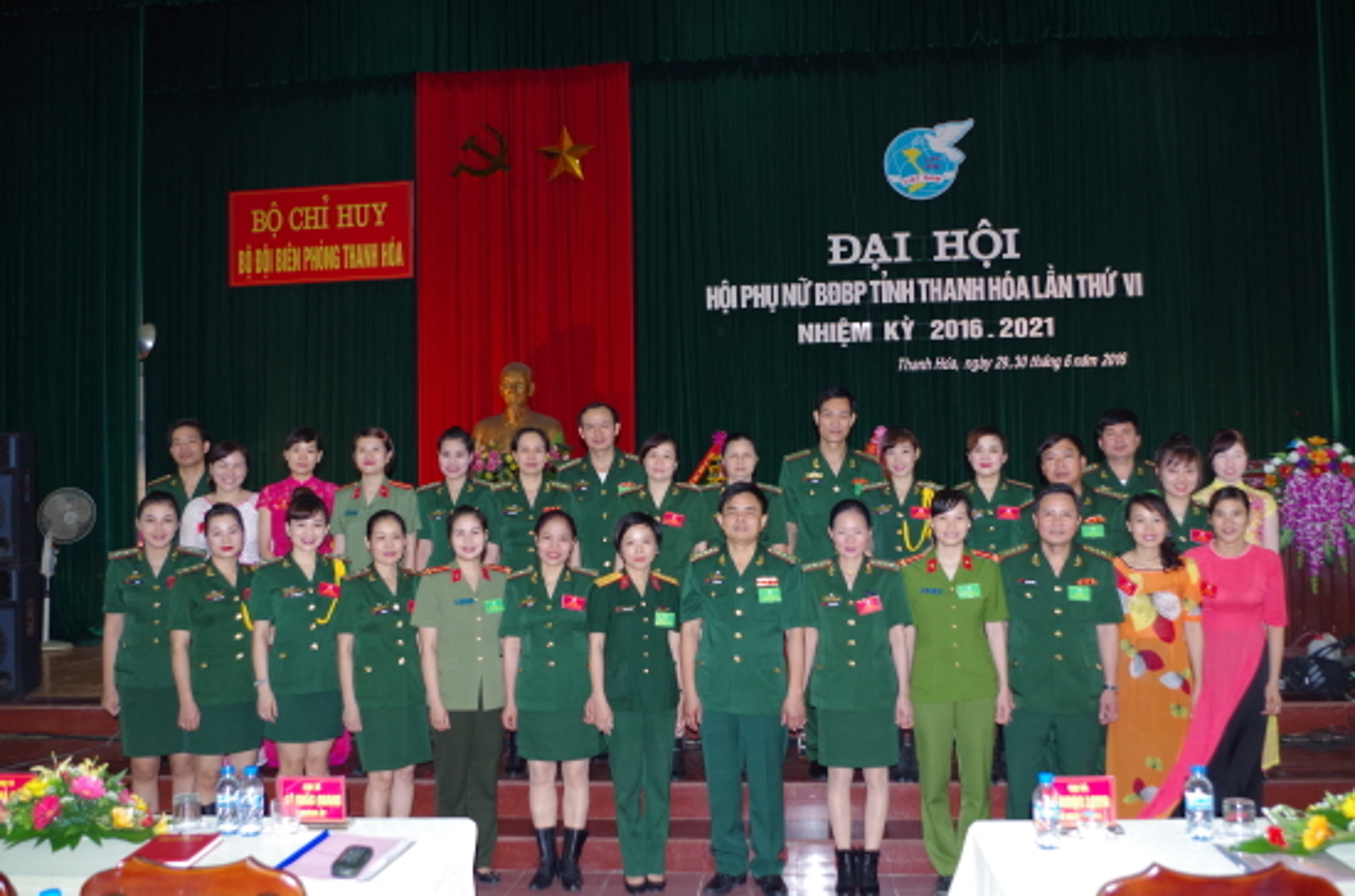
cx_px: 678
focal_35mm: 34
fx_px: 1277
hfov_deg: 55.9
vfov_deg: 38.7
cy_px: 448
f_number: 4
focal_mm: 23.13
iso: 800
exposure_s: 1/125
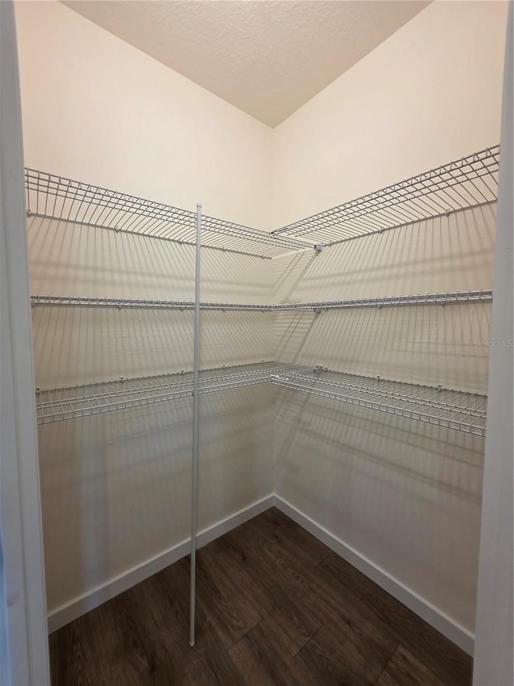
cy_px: 343
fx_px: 257
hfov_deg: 89.9
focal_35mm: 13
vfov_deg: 106.2
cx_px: 257
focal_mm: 2.2
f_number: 1.9
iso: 125
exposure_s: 1/120
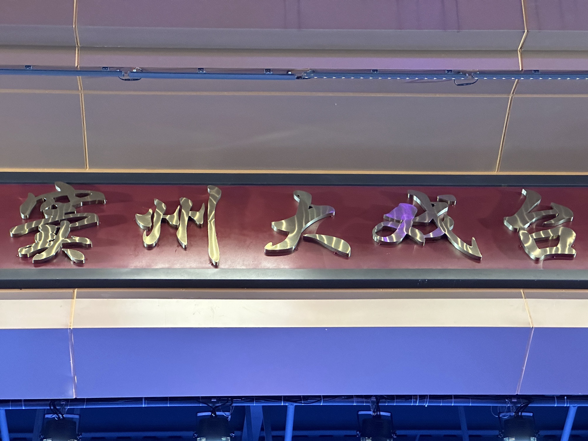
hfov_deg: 25.3
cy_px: 220
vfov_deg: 19.1
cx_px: 294
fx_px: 1308
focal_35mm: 77
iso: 1000
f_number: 2.8
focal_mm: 9
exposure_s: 1/40
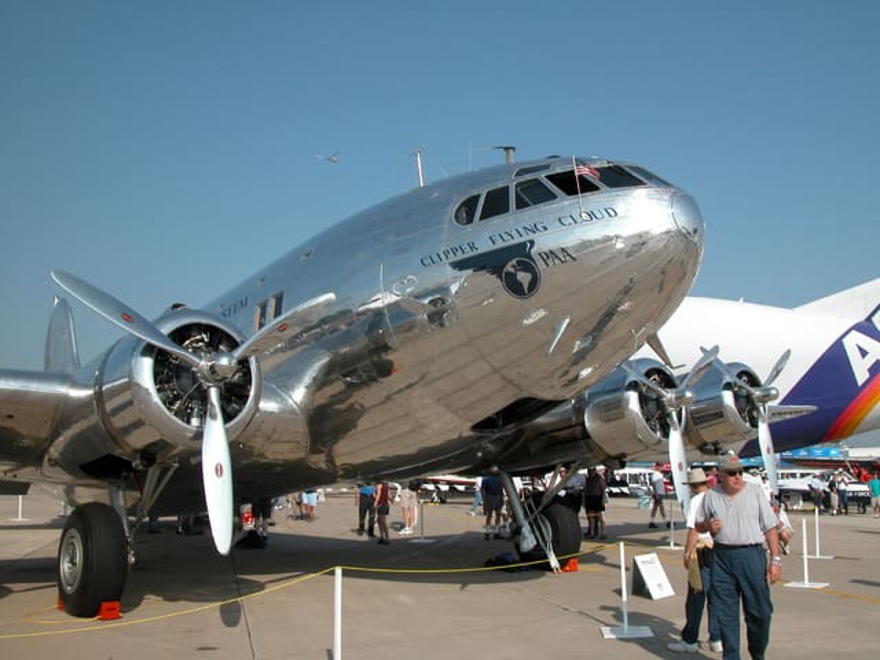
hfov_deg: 52.6
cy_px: 330
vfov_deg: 40.7
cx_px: 440
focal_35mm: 35
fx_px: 890
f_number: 7.1
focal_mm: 8.9
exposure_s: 1/391
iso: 100
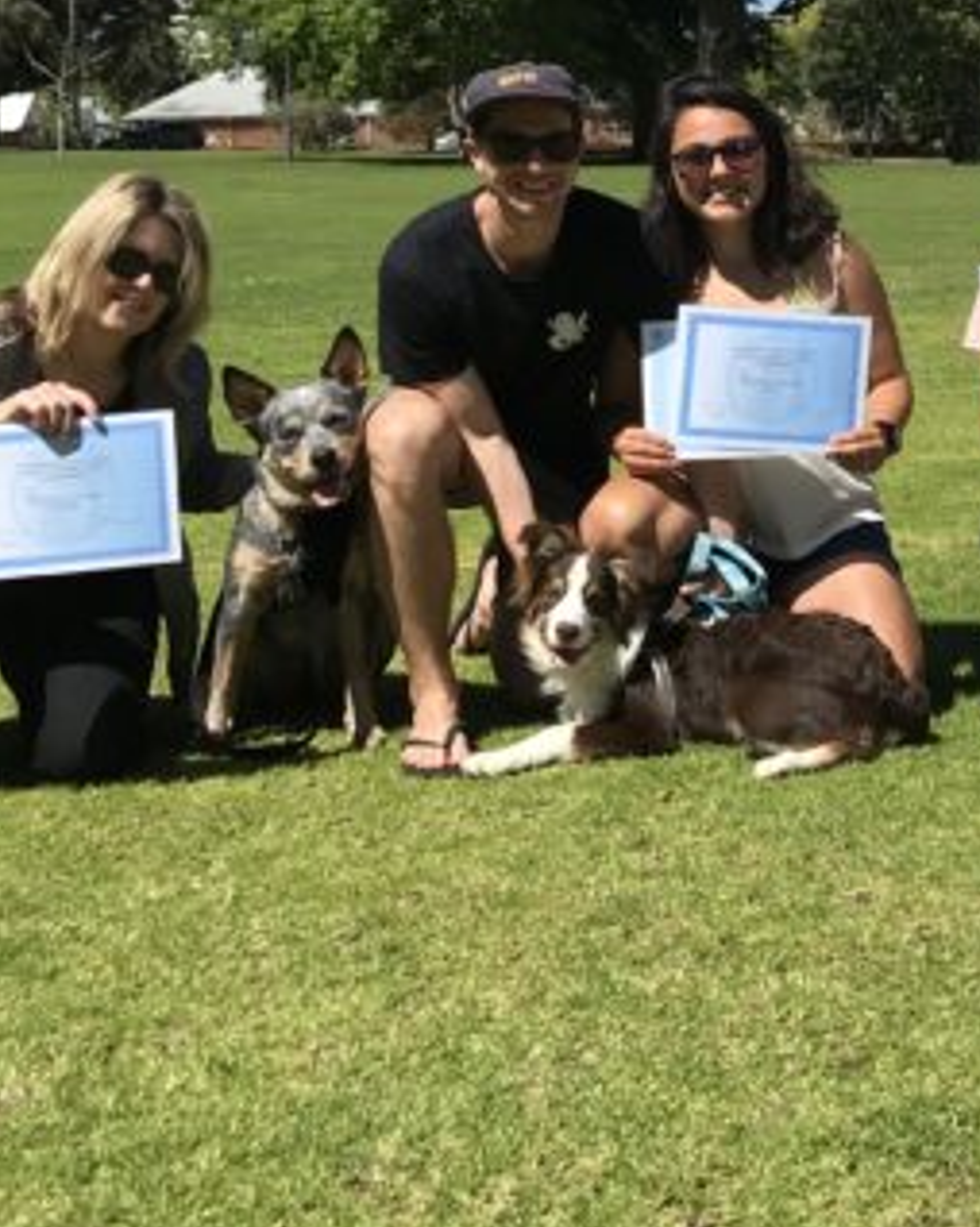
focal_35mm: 66
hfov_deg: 22.1
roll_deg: +1.8
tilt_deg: +0.4
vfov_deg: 28.0
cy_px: 212
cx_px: 1034
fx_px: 2395
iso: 20
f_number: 1.8
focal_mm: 3.99
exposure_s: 1/2660
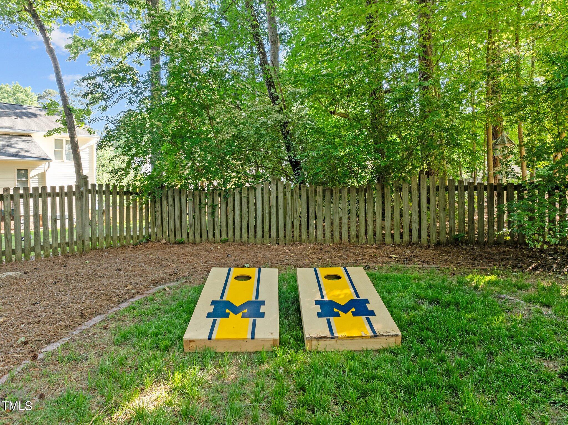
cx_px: 284
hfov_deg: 71.6
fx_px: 394
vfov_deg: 56.8
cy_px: 212
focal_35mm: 24
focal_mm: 12.29
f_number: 2.8
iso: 420
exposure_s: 1/200
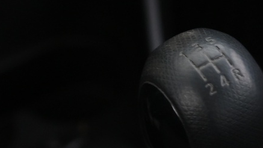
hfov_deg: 12.5
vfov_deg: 7.1
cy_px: 160
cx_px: 240
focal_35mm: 171
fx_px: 1193
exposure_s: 1/10
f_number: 4
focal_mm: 44
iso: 2000
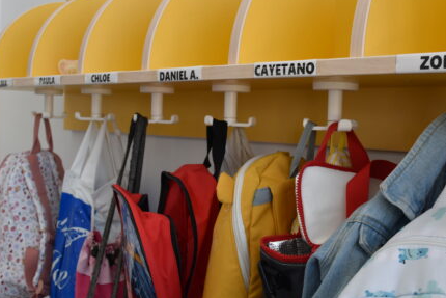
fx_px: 669
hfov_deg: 36.7
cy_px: 142
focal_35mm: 54
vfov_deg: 25.1
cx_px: 264
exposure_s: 1/160
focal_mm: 26
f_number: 6.3
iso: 400
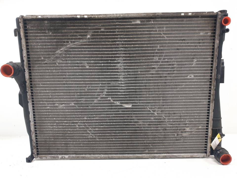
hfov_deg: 67.3
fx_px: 178
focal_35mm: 26
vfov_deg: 53.1
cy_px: 89
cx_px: 118
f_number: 2.4
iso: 50
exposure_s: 1/144
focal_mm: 4.3
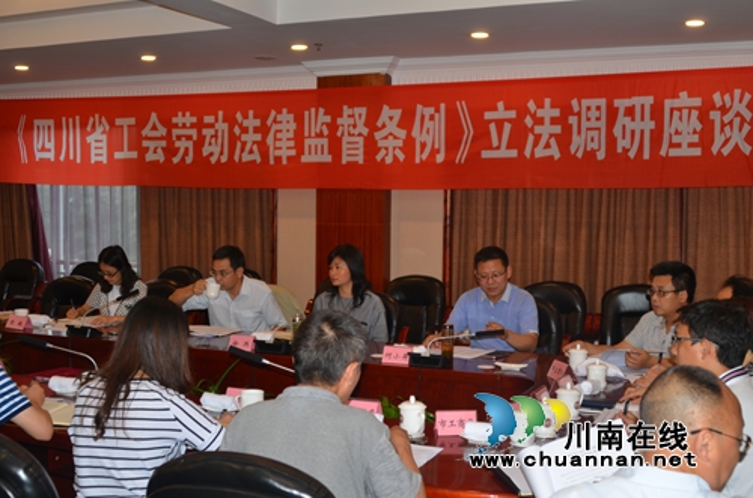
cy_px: 249
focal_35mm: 42
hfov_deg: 46.5
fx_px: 877
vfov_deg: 31.7
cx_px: 376
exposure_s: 1/60
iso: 100
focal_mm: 28
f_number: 3.5
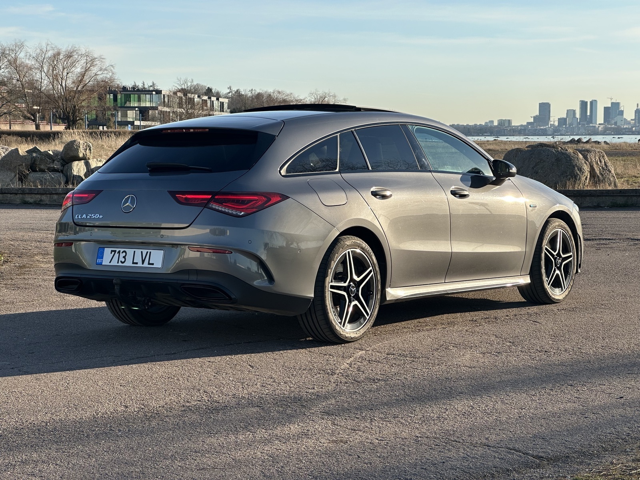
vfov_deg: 19.1
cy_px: 240
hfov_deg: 25.3
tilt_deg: -4.5
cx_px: 320
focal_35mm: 77
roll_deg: -0.3
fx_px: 1424
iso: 32
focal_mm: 9
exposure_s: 1/479
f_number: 2.8
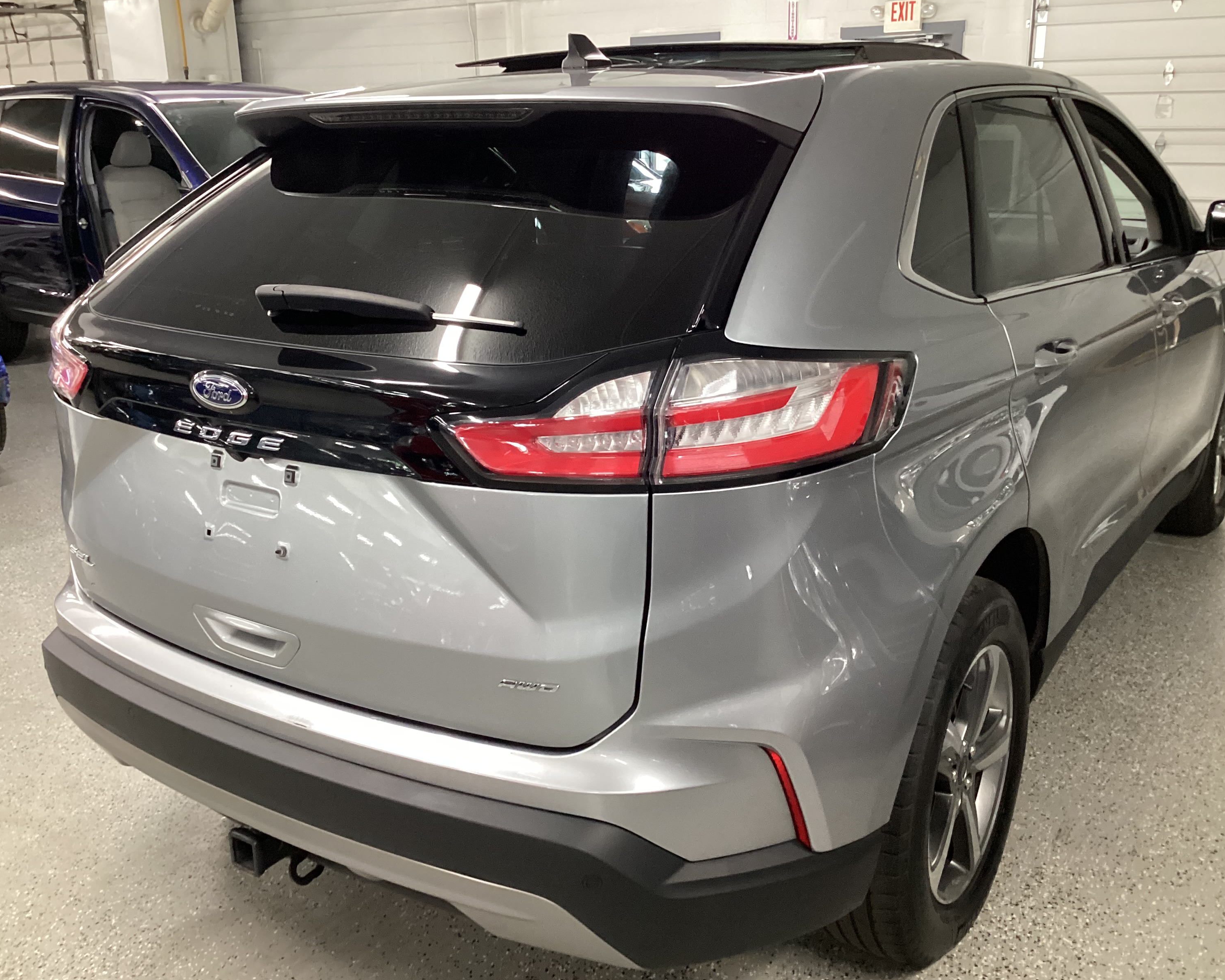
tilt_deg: -19.9
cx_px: 600
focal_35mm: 33
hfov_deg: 54.2
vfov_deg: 44.5
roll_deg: +0.8
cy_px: 485
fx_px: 1196
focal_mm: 3.3
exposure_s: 1/33
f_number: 2.4
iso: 250
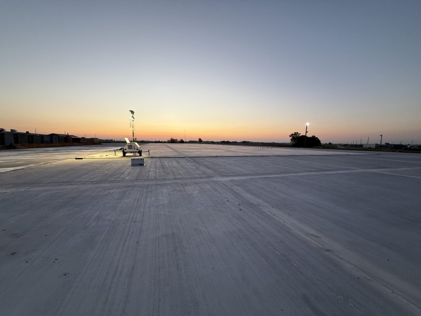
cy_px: 158
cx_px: 210
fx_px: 170
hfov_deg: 102.1
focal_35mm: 14
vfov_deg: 85.7
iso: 80
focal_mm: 2.22
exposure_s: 1/120
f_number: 2.2
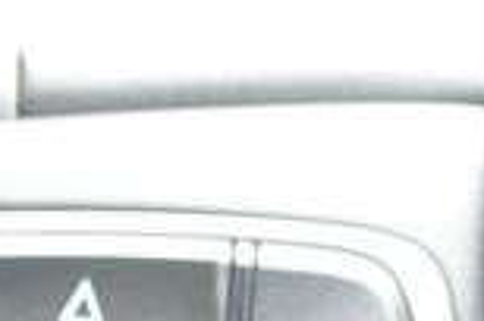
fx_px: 2415
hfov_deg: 11.4
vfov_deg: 6.8
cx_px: 242
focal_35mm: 180
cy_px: 993
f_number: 3.5
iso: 800
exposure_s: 1/30
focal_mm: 10
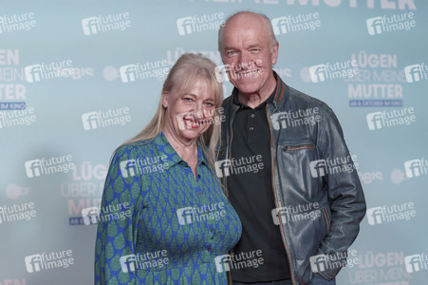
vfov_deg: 19.4
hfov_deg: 28.9
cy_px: 142
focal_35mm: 70
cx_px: 214
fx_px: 832
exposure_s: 1/250
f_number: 3.5
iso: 500
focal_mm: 70
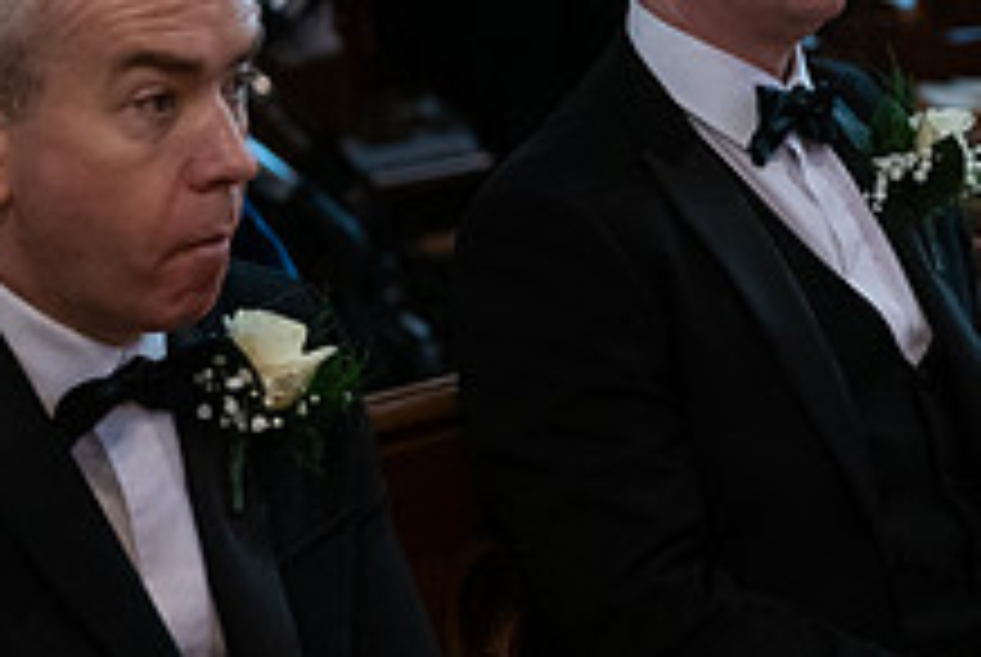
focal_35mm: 186
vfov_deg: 7.4
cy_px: 151
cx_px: 810
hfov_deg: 11.0
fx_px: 5075
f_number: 3.5
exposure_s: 1/160
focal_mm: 70
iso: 1250
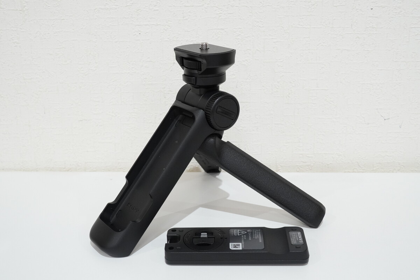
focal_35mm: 42
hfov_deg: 46.4
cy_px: 140
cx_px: 210
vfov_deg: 31.9
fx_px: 490
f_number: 9
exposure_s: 1/50
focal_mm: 28
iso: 1600
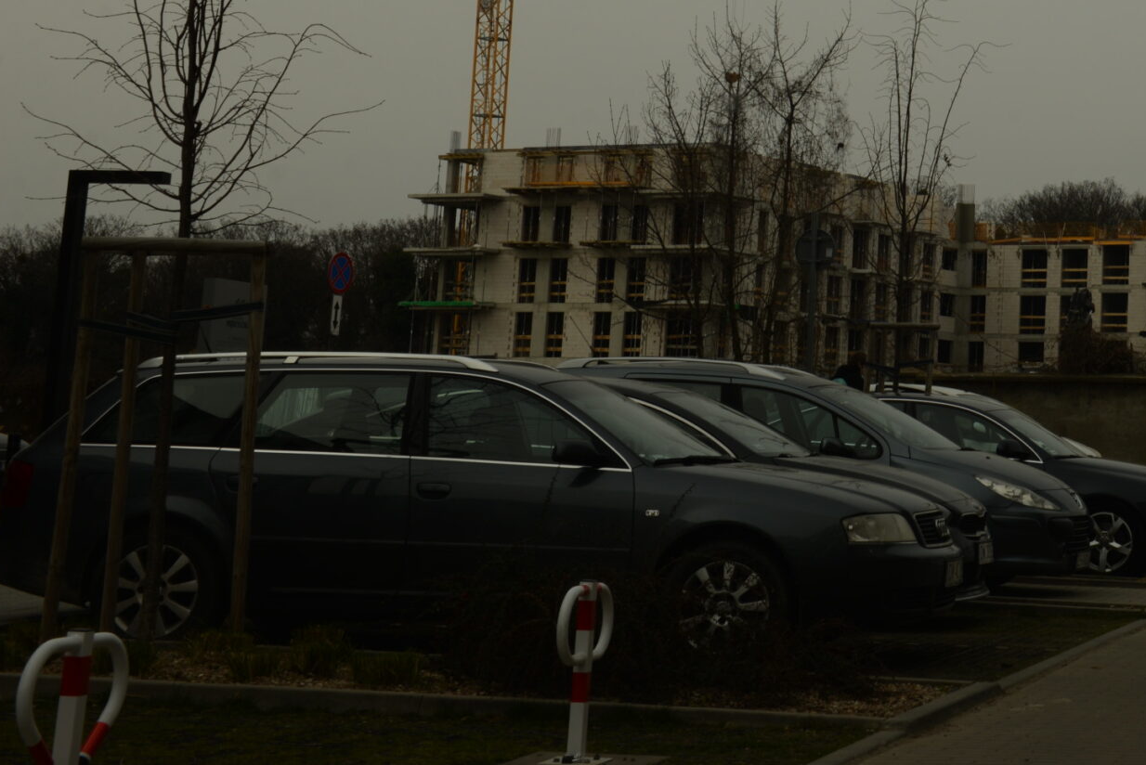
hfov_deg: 23.4
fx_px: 2643
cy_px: -1
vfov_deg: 16.1
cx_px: 1166
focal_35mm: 83
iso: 100
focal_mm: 40
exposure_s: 1/250
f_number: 11
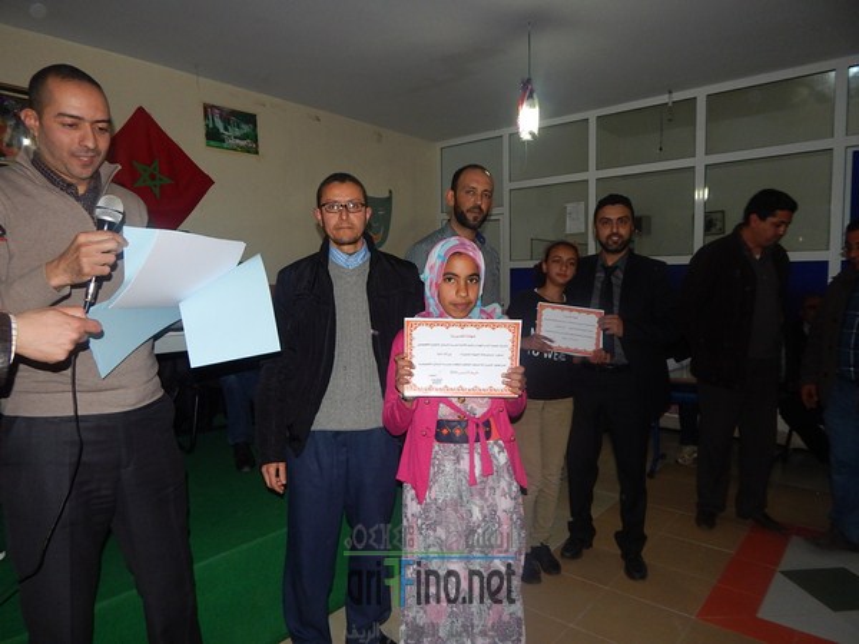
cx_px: 430
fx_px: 546
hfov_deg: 76.4
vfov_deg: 61.1
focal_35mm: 22
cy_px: 322
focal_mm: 4
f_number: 3
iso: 200
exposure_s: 1/30
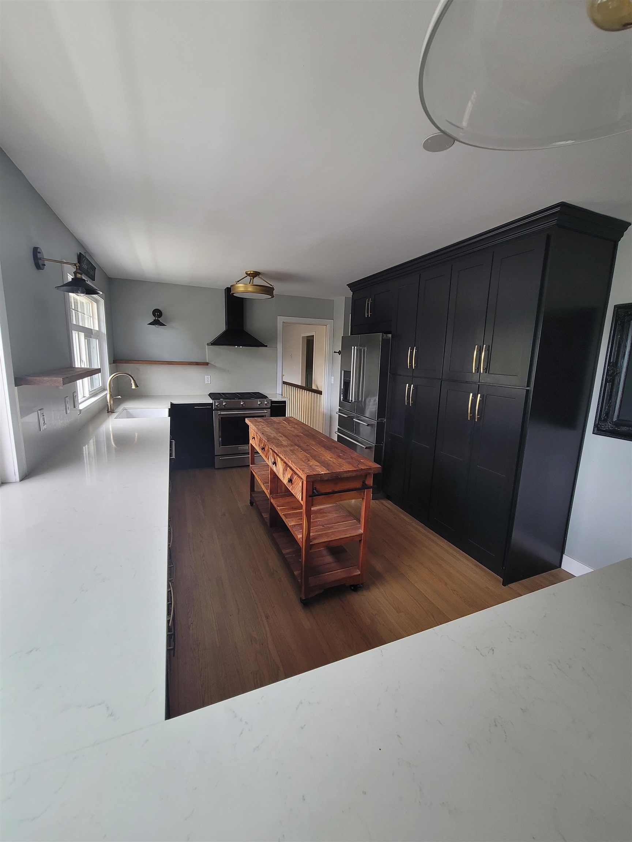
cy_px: 421
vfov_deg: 106.2
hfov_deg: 89.9
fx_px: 316
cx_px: 316
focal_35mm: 13
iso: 80
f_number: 2.2
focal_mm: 2.2
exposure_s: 1/60
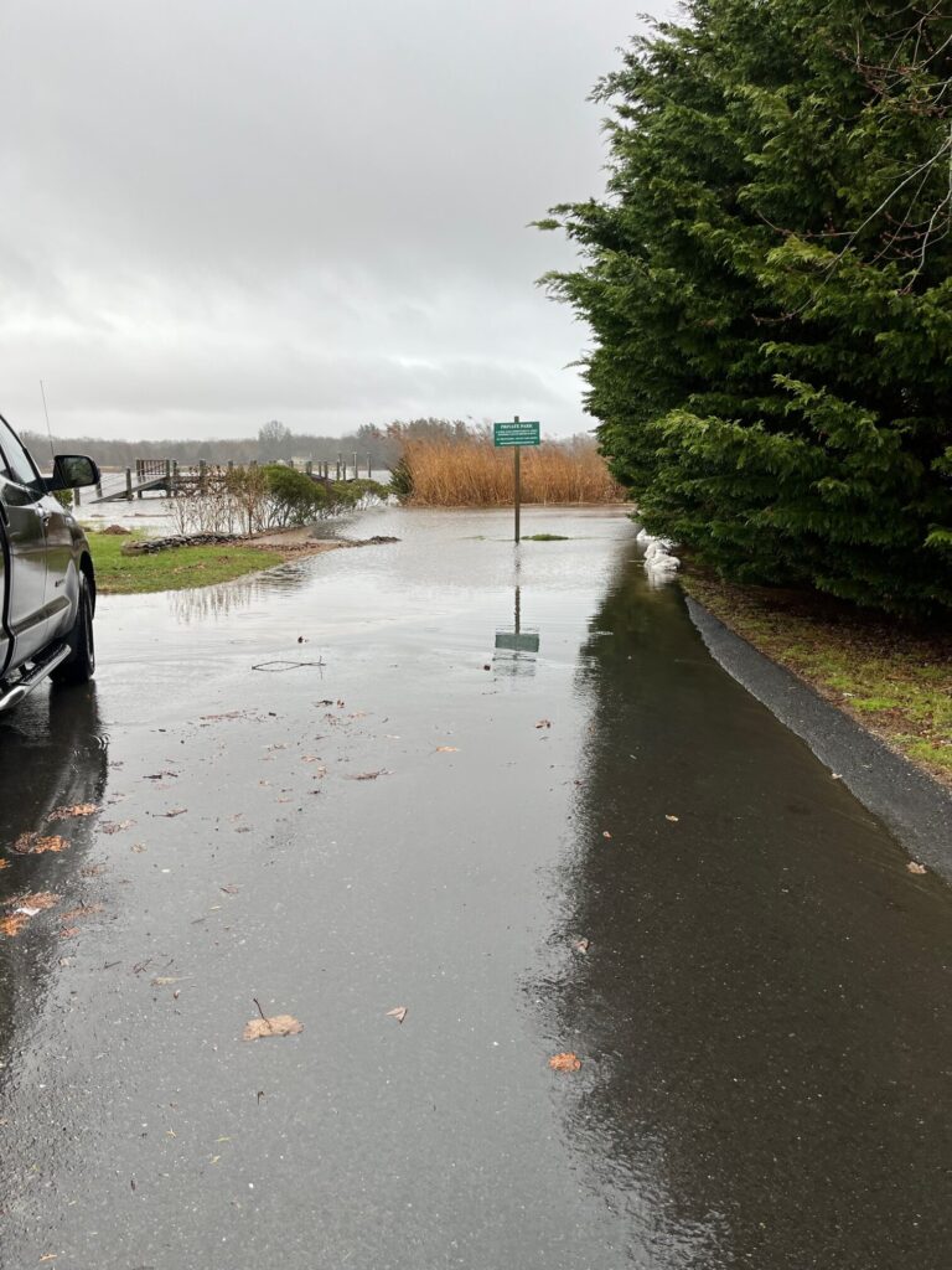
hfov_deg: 53.1
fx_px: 953
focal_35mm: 26
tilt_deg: -9.0
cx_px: 476
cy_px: 635
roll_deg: +2.6
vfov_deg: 67.3
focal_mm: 5.1
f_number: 1.6
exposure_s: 1/195
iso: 40
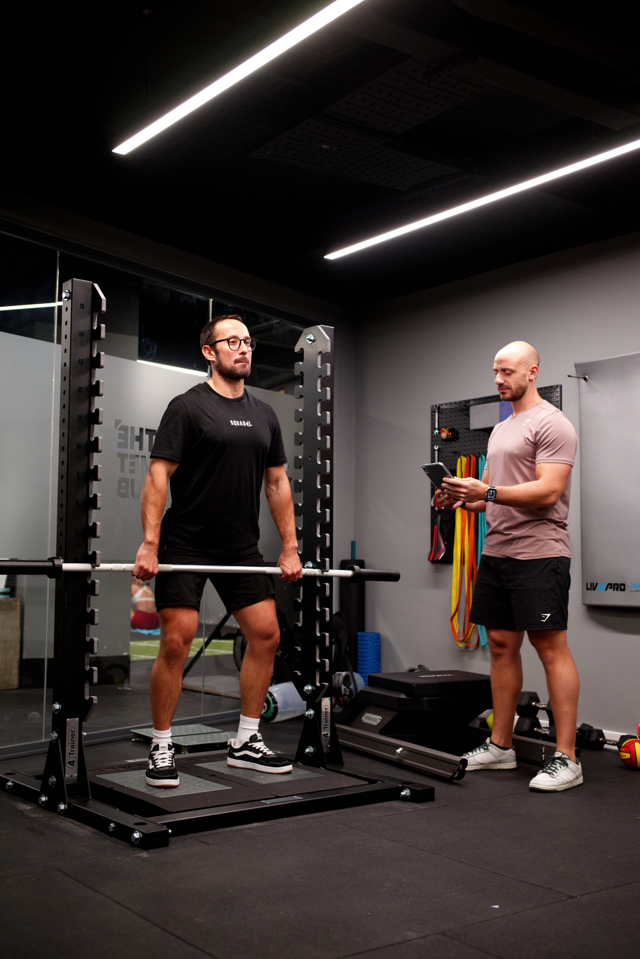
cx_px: 320
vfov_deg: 48.4
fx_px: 1066
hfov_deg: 33.4
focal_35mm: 40
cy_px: 480
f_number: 2.8
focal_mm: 40
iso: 2000
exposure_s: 1/320
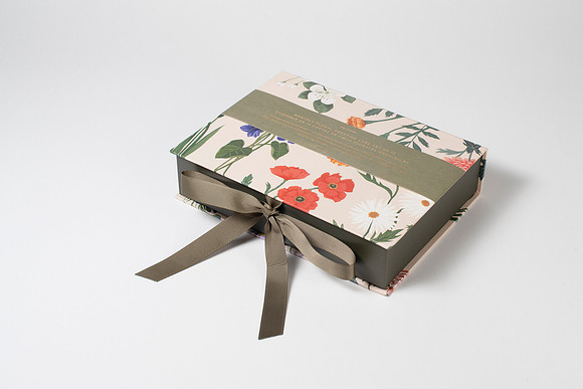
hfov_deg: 34.4
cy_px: 186
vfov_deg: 23.3
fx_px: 942
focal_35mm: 58
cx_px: 316
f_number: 13
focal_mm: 50
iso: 200
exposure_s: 1/250
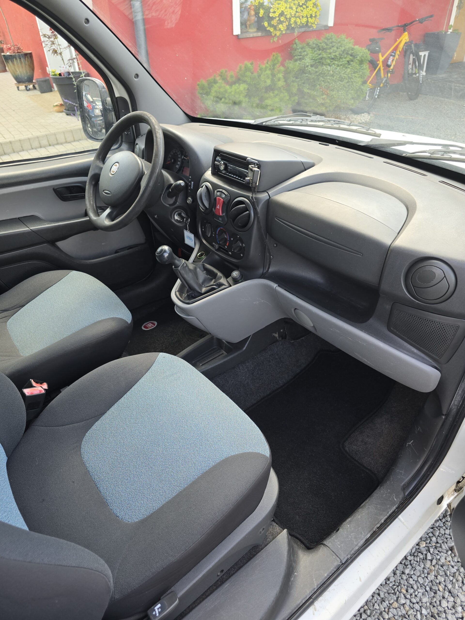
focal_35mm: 23
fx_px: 412
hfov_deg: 58.9
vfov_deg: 73.9
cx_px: 232
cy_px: 310
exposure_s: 1/180
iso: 50
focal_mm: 6.3
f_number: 1.7
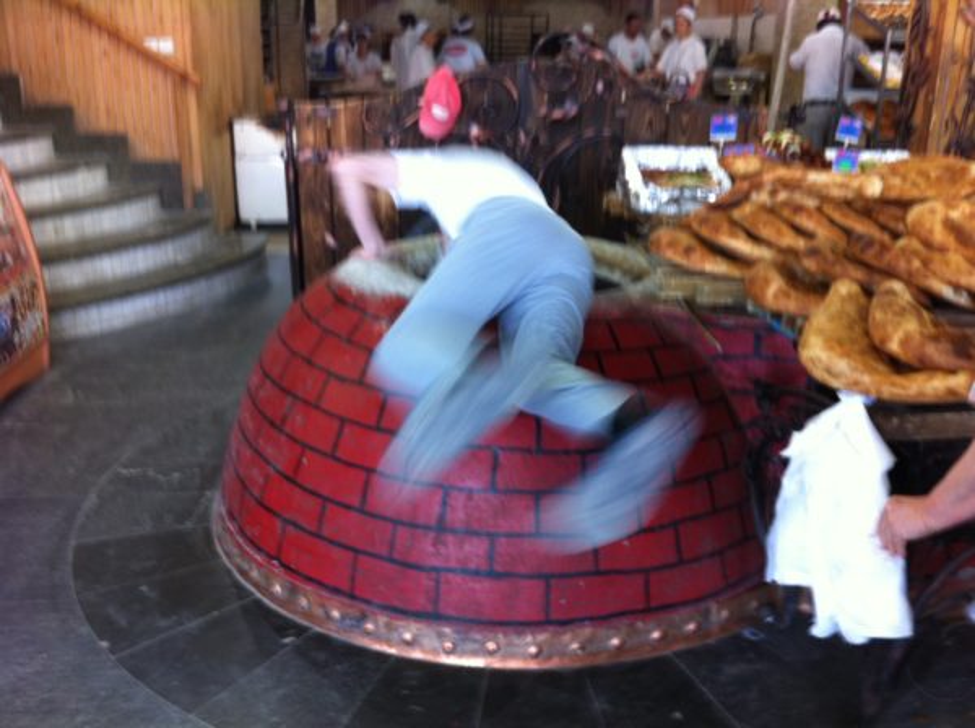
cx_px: 488
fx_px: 984
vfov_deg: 40.6
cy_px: 364
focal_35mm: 35
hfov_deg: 52.7
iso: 80
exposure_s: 1/15
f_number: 2.8
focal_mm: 3.85
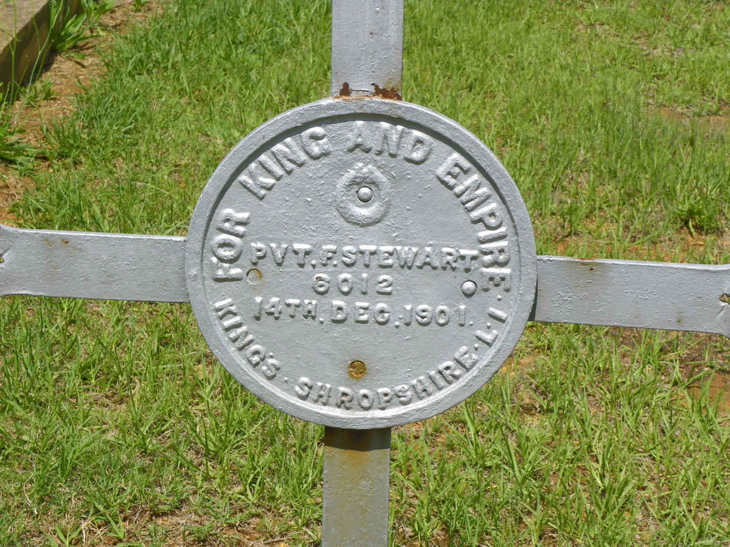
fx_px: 1898
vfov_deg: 16.4
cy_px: 274
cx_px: 365
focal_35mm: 90
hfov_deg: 21.8
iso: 64
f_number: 5.6
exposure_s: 1/320
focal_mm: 16
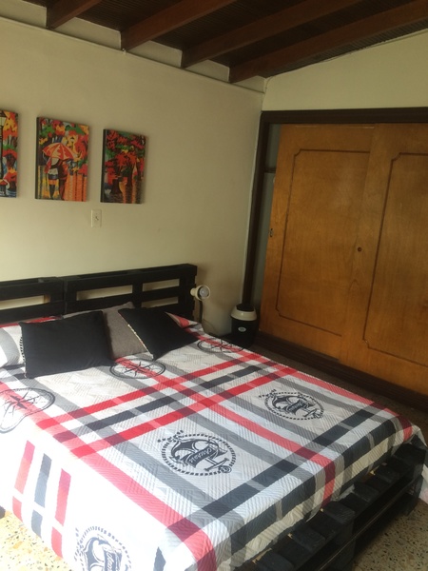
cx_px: 214
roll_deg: -4.2
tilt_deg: -12.3
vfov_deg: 61.7
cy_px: 286
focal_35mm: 29
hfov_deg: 48.2
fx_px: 478
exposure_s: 1/30
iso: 50
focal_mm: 4.15
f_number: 2.2
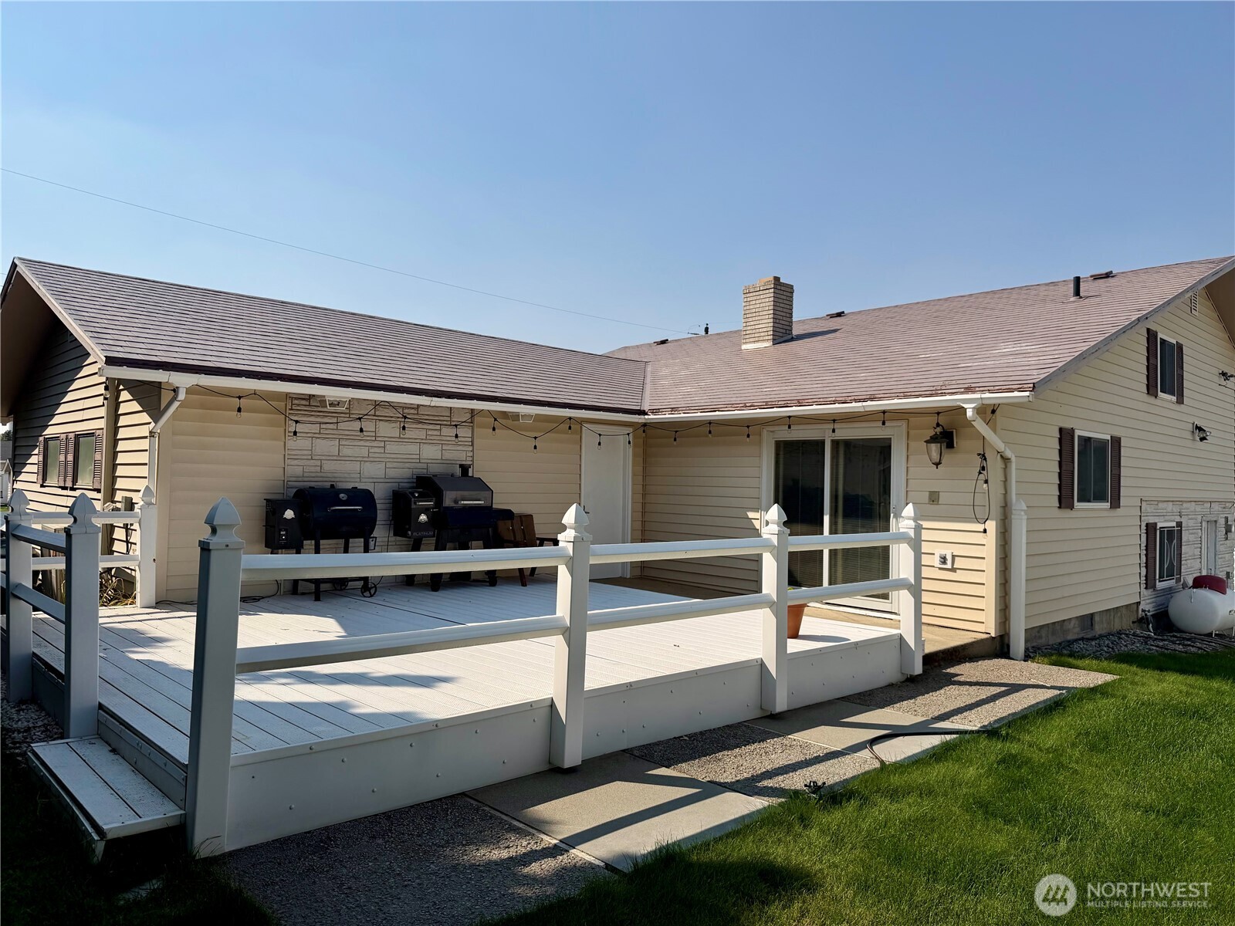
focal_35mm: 24
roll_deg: -2.1
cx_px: 618
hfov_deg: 71.6
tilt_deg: +1.1
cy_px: 463
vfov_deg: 56.8
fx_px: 856
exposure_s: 1/9091
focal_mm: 6.76
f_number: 1.78
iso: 80
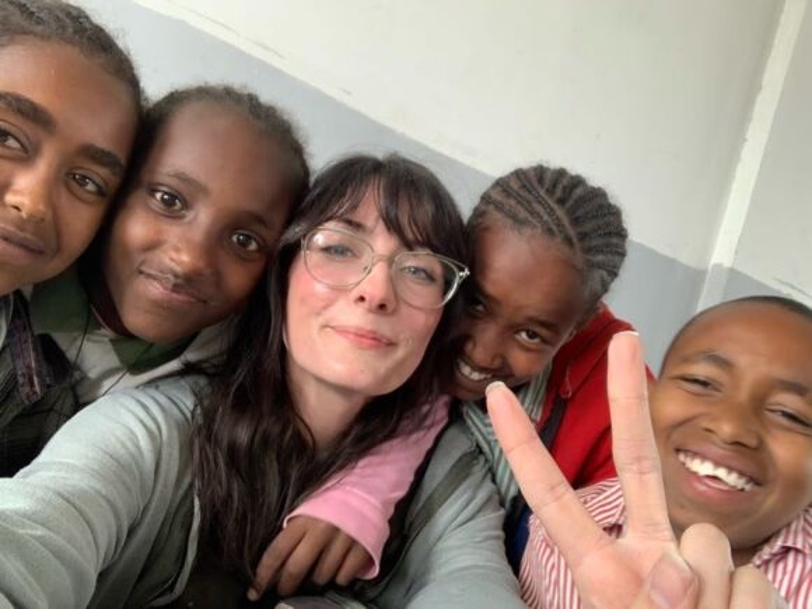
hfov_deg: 56.8
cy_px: 304
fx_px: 751
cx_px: 406
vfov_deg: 44.2
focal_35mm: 32
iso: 80
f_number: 2.2
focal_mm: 2.87
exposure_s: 1/60
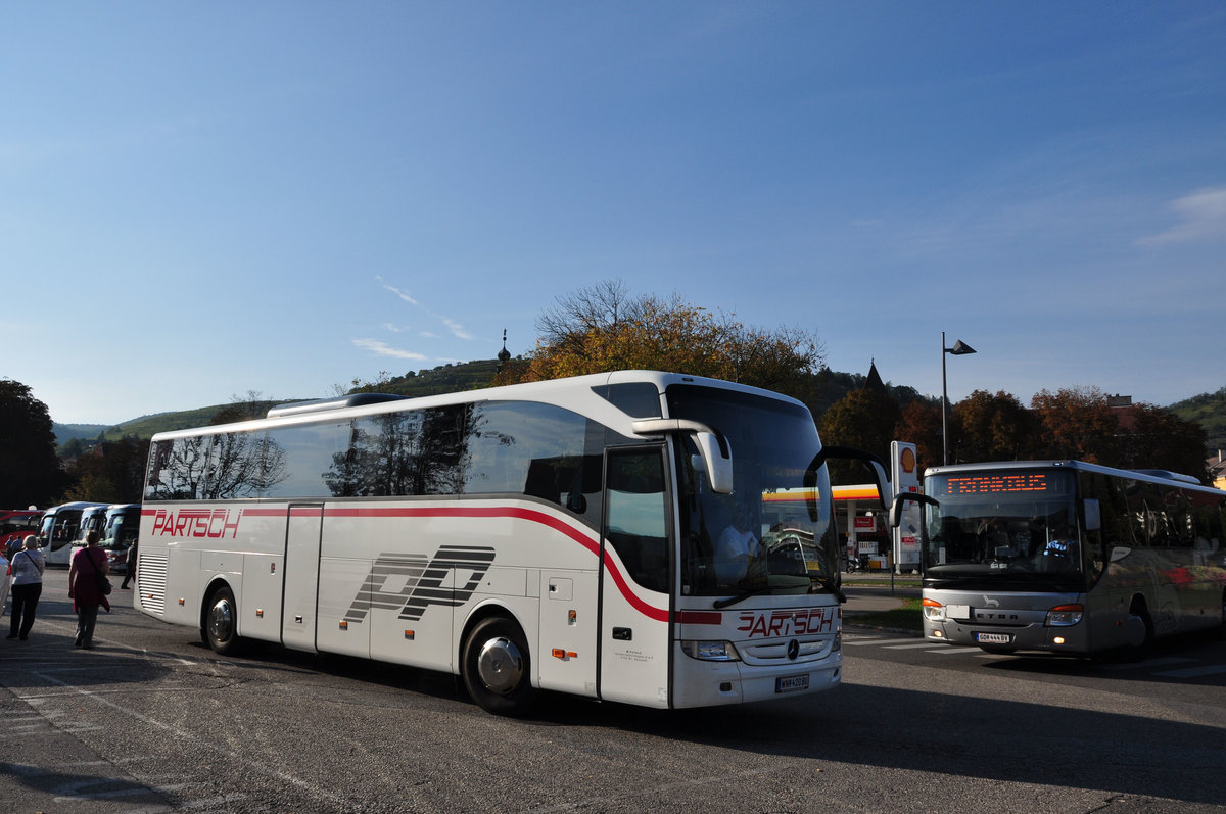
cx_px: 613
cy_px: 407
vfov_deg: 41.6
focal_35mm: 32
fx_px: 1071
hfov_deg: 59.6
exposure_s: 1/400
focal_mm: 21
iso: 200
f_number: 10
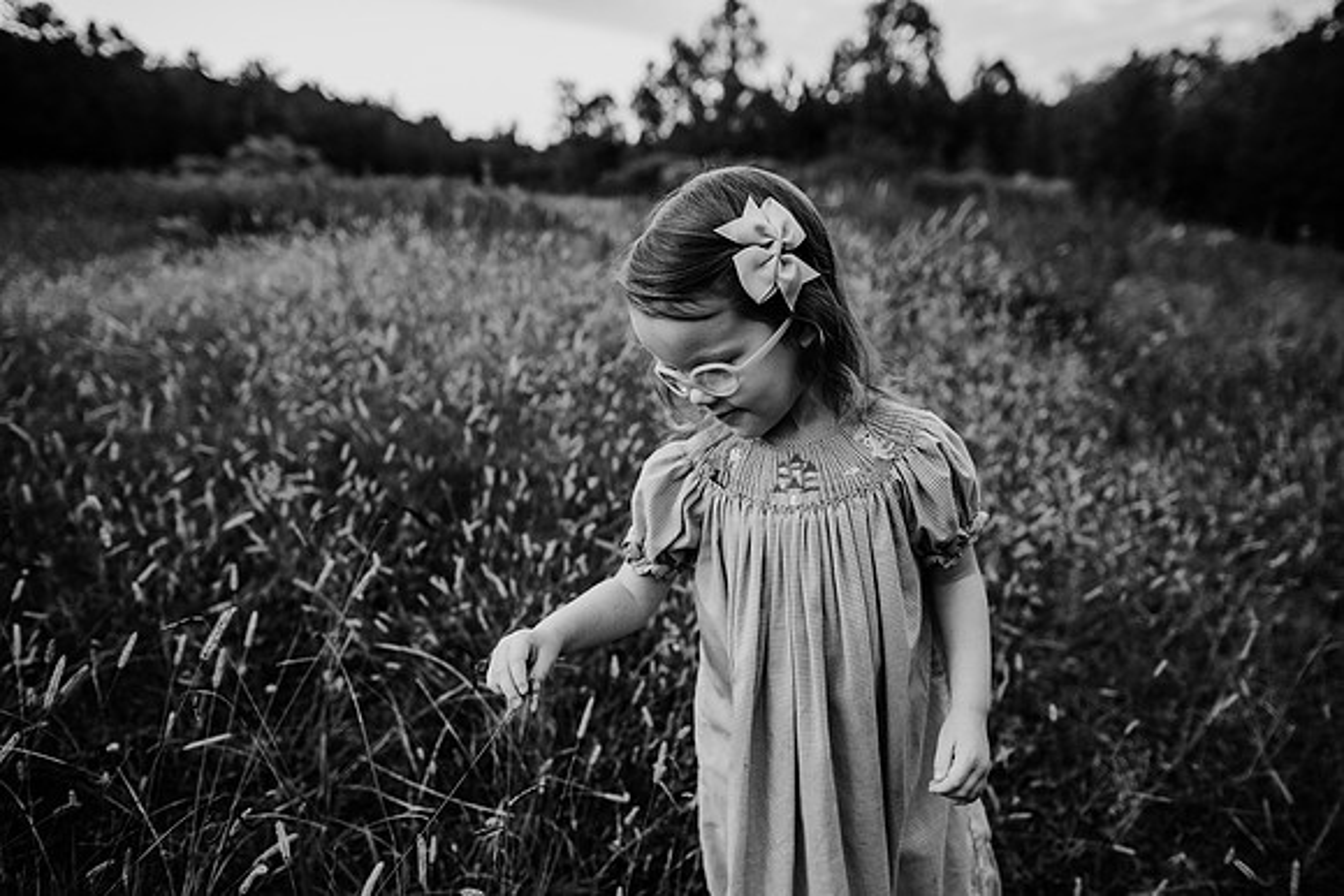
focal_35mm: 24
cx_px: 672
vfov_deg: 53.2
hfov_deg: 73.7
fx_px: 896
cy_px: 448
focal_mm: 24
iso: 400
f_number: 2.8
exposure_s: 1/500
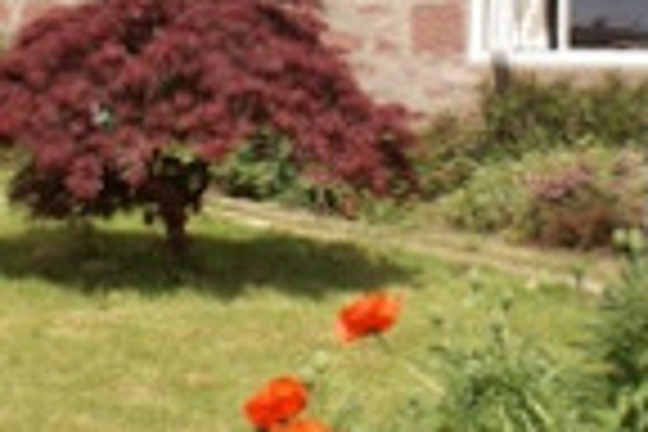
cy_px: -106
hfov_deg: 26.6
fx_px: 1350
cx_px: 153
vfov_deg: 17.2
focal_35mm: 75
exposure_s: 1/100
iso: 100
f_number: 10
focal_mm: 18
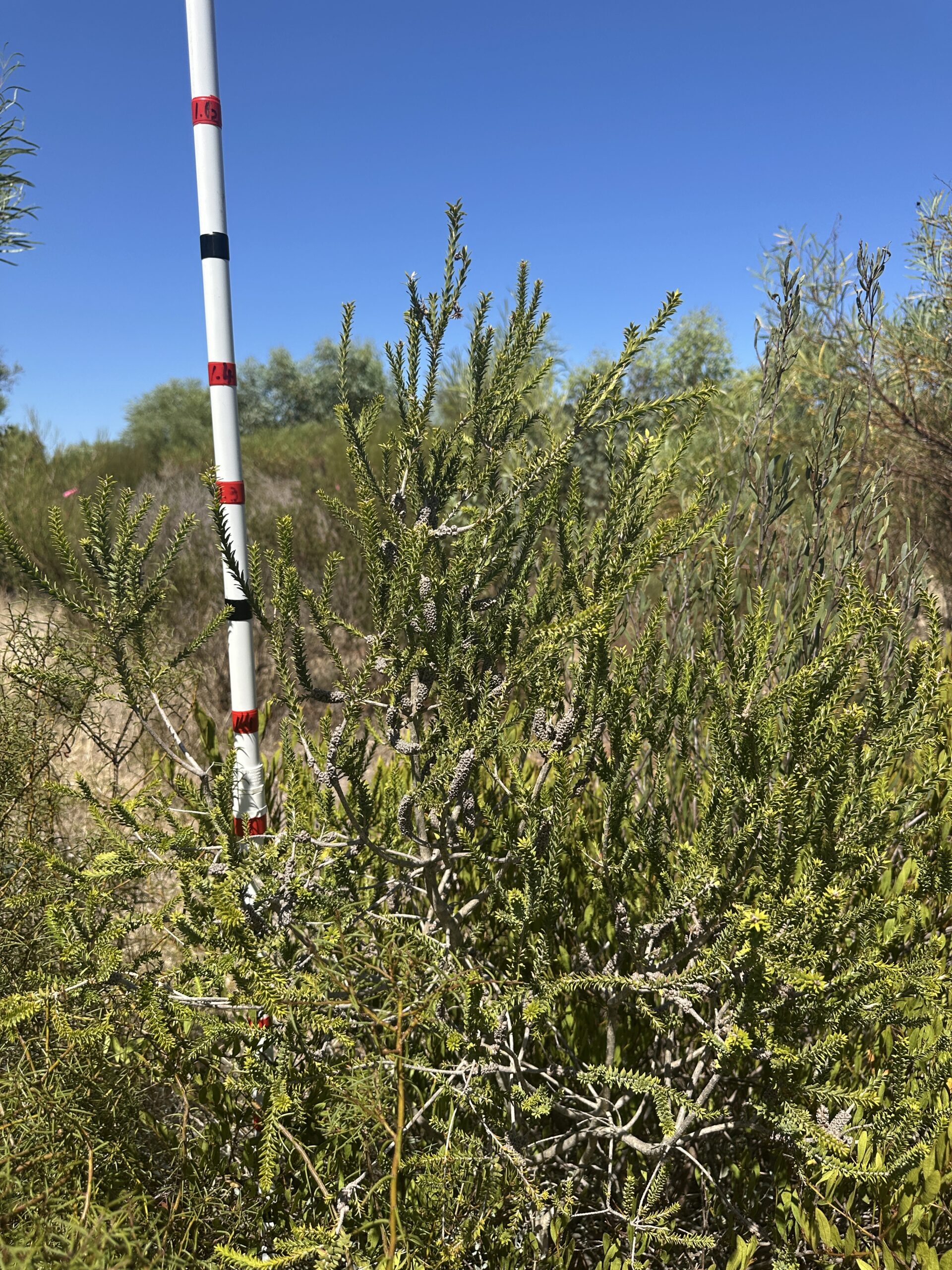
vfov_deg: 71.6
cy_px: 635
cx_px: 476
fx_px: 880
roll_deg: -0.1
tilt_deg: -7.3
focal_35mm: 24
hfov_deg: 56.8
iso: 80
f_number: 1.78
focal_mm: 6.86
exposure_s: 1/3058
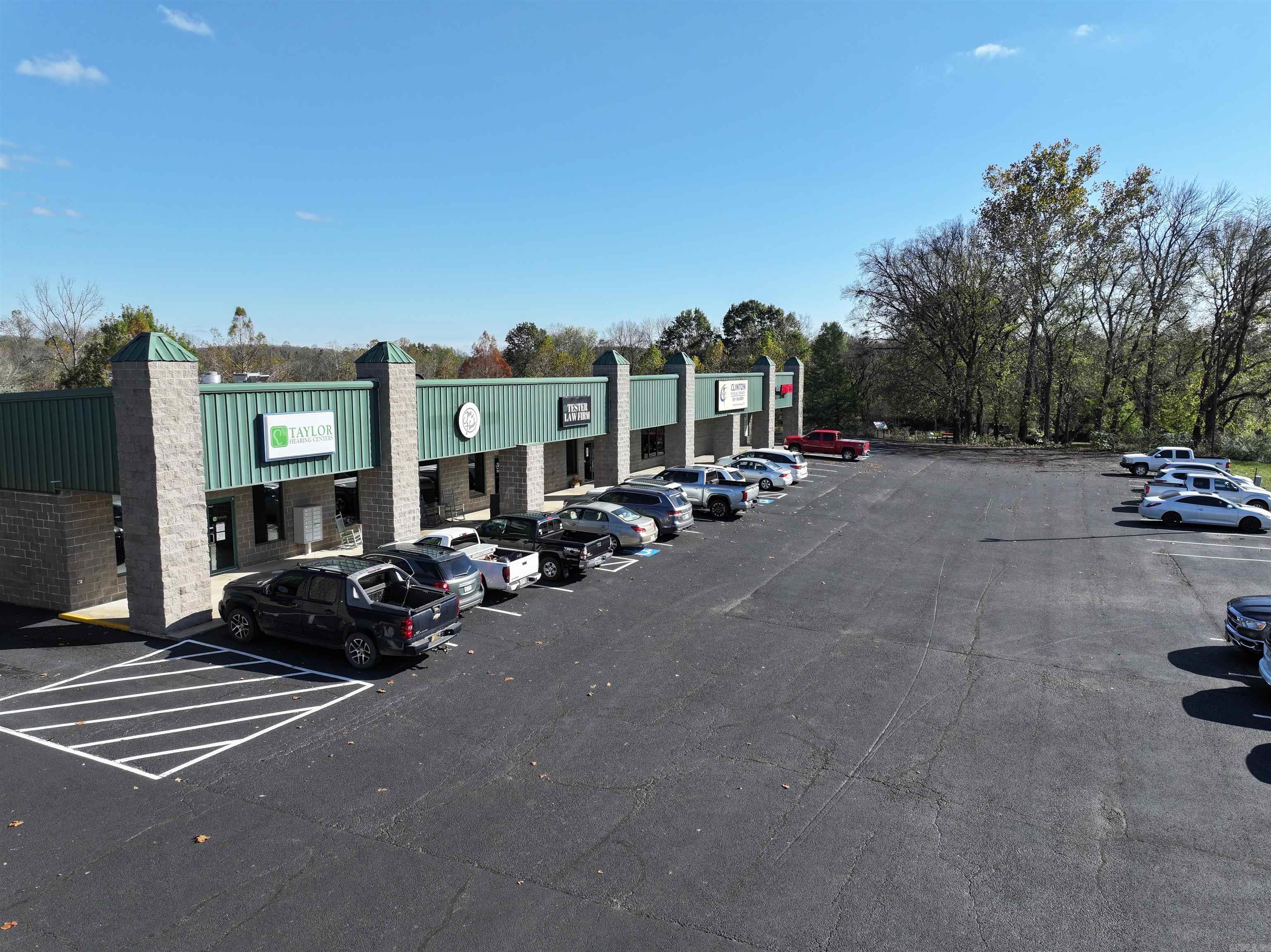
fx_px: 881
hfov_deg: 71.6
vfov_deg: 56.8
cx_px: 636
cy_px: 476
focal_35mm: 24
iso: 140
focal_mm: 12.29
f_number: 2.8
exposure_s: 1/2000
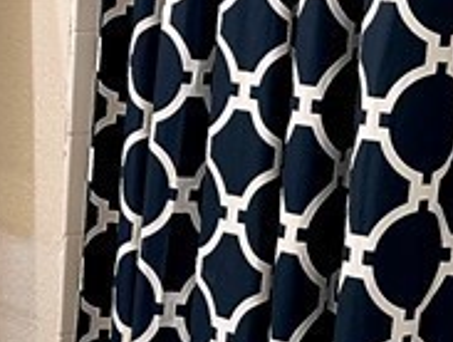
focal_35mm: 134
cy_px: 77
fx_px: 1757
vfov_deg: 11.1
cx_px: 146
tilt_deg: -7.6
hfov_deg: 14.7
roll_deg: -3.2
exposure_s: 1/60
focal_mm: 6.86
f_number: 1.78
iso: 250
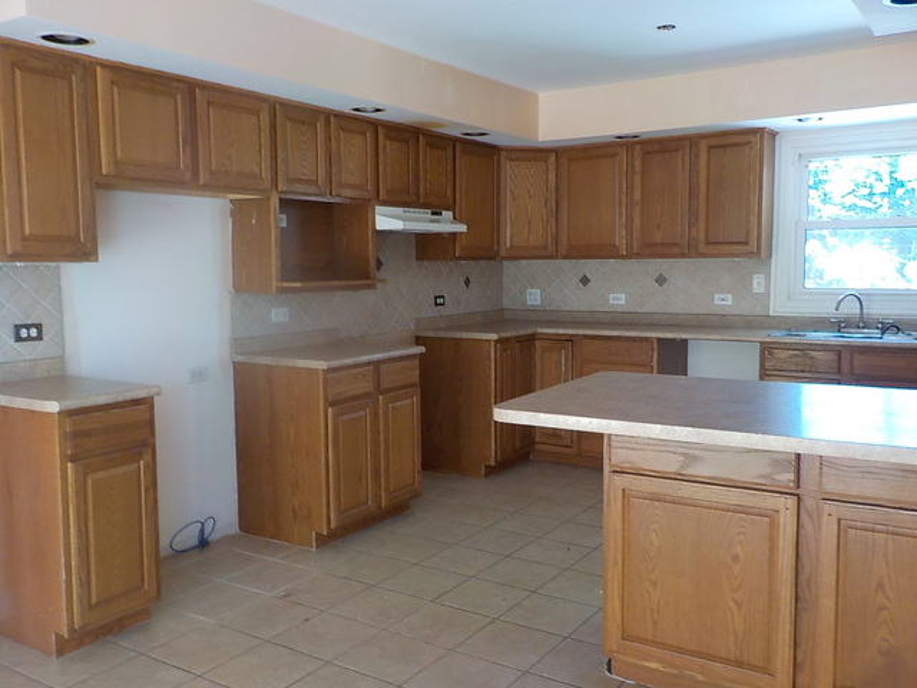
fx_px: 795
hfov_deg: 60.0
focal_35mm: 30
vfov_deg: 46.8
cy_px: 344
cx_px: 458
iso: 220
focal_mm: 4.1
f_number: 3.3
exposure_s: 1/30
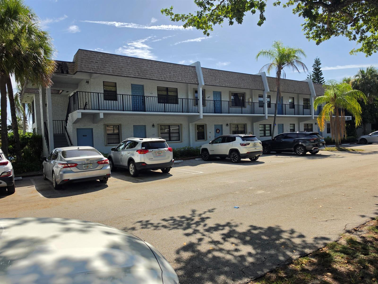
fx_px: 251
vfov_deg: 58.9
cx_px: 189
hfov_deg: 73.9
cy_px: 142
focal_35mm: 23
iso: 64
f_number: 1.4
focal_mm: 6.5
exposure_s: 1/5955
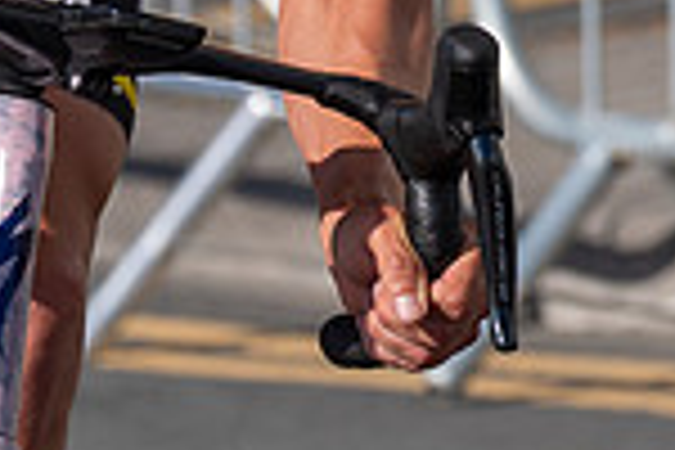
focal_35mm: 793
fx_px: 14868
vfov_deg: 1.7
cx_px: 744
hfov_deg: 2.6
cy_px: -365
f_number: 4.5
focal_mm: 115
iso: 100
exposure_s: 1/1000
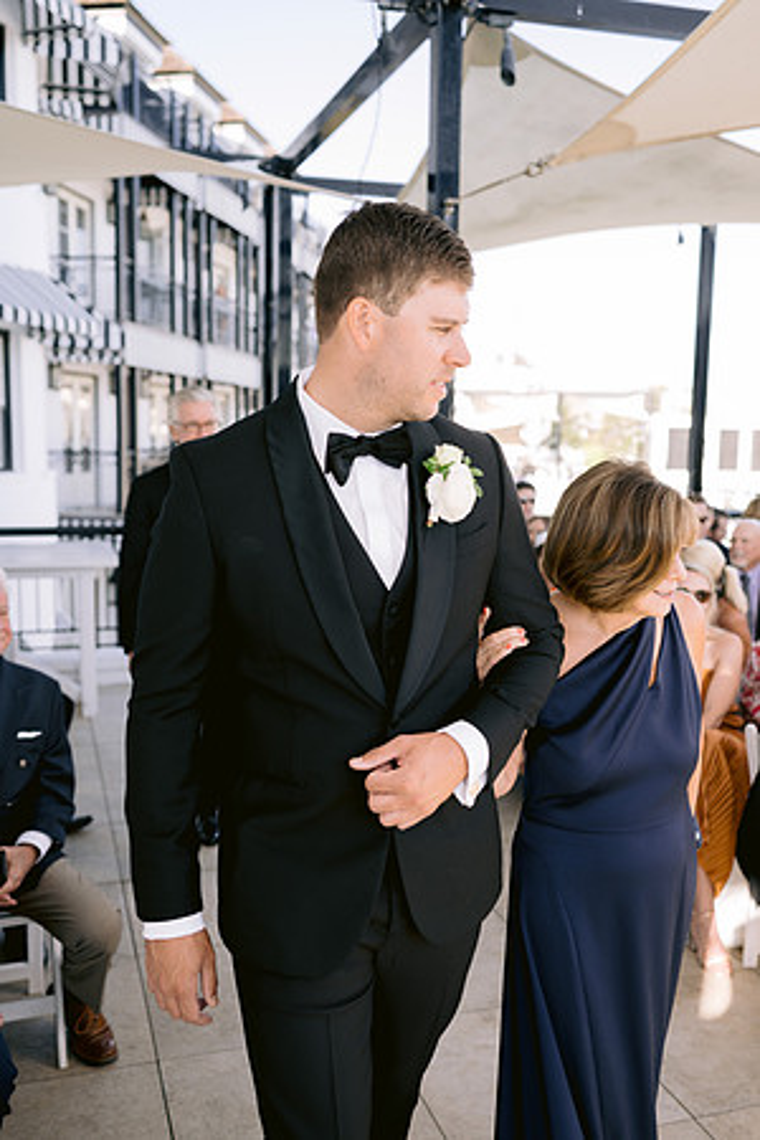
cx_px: 380
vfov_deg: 54.4
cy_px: 570
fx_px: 1108
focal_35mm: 35
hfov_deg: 37.9
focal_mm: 35
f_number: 2.8
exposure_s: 1/500
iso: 200
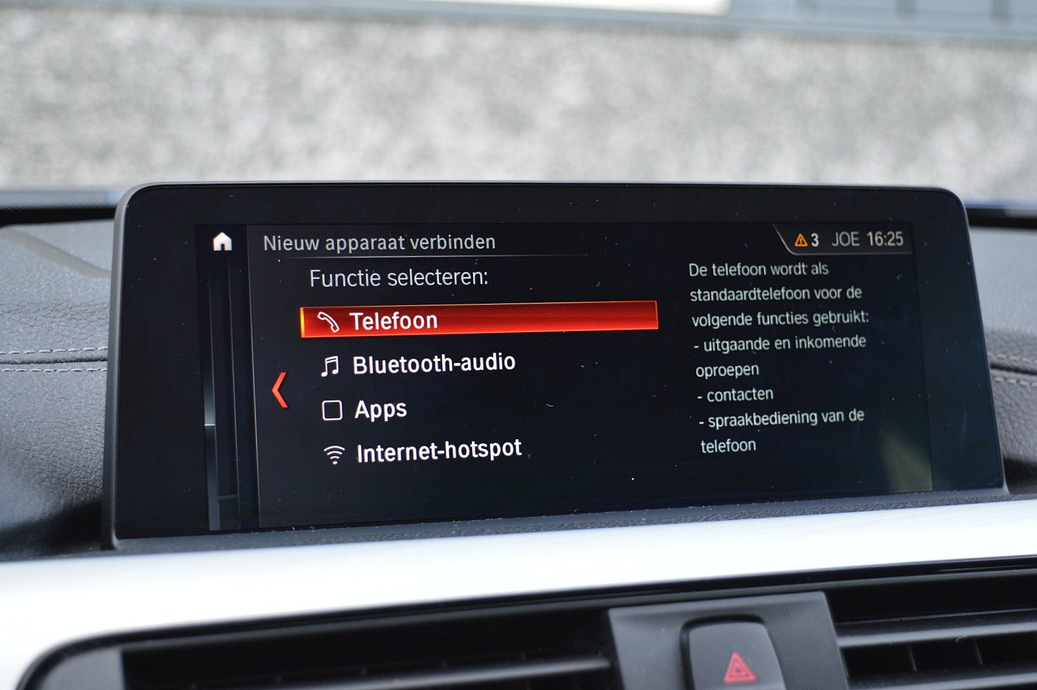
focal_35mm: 60
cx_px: 518
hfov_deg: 33.4
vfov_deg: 22.6
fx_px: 1727
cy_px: 345
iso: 800
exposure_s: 1/30
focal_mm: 40
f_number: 4.8
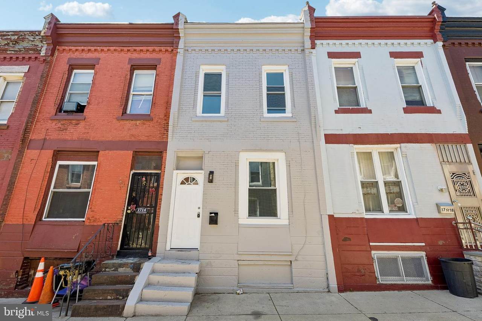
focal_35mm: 16
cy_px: 160
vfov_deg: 73.7
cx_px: 241
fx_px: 214
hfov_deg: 96.7
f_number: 8
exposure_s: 1/125
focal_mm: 16
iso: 100
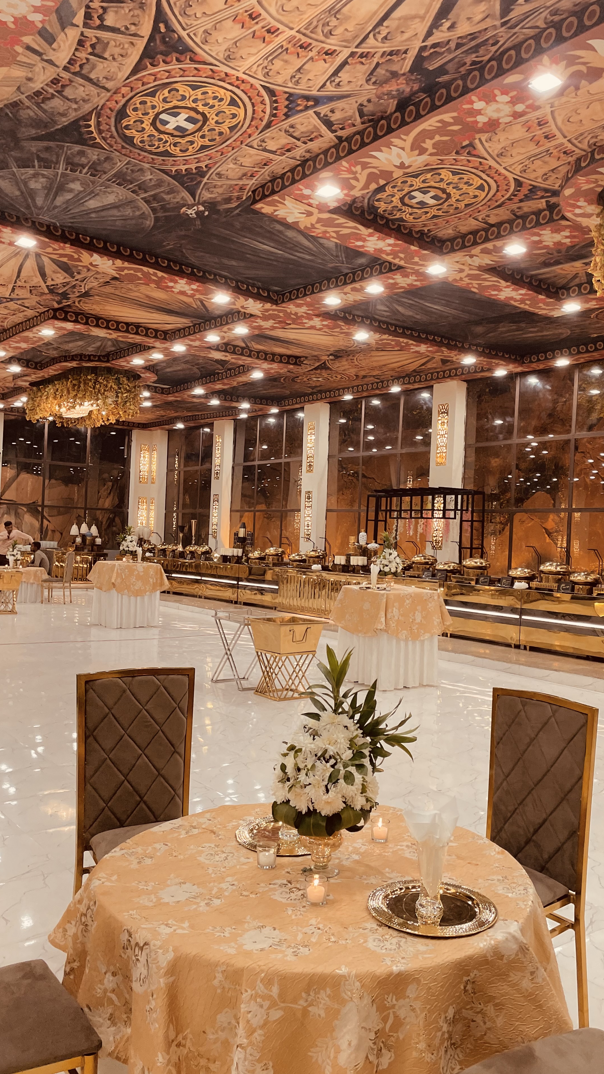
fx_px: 854
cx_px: 344
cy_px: 549
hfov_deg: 38.9
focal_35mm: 30
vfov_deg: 64.3
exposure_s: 1/60
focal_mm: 4.2
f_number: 1.6
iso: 125
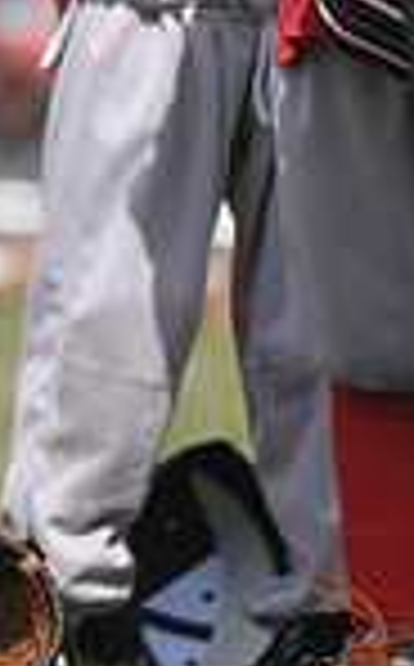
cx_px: -295
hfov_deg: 1.0
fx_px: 23904
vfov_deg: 1.6
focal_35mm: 1319
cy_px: -572
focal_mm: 220
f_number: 4
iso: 400
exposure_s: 1/3200
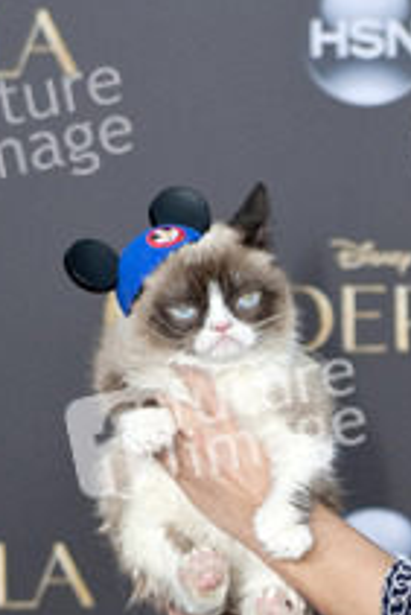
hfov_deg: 10.3
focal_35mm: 133
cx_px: 302
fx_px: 2274
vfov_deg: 15.2
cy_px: 574
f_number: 4
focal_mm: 70
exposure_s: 1/400
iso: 400
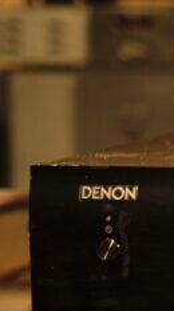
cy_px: 206
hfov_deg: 5.1
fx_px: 1876
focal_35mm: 228
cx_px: 450
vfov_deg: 9.5
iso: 320
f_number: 2.8
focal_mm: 42
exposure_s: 1/15
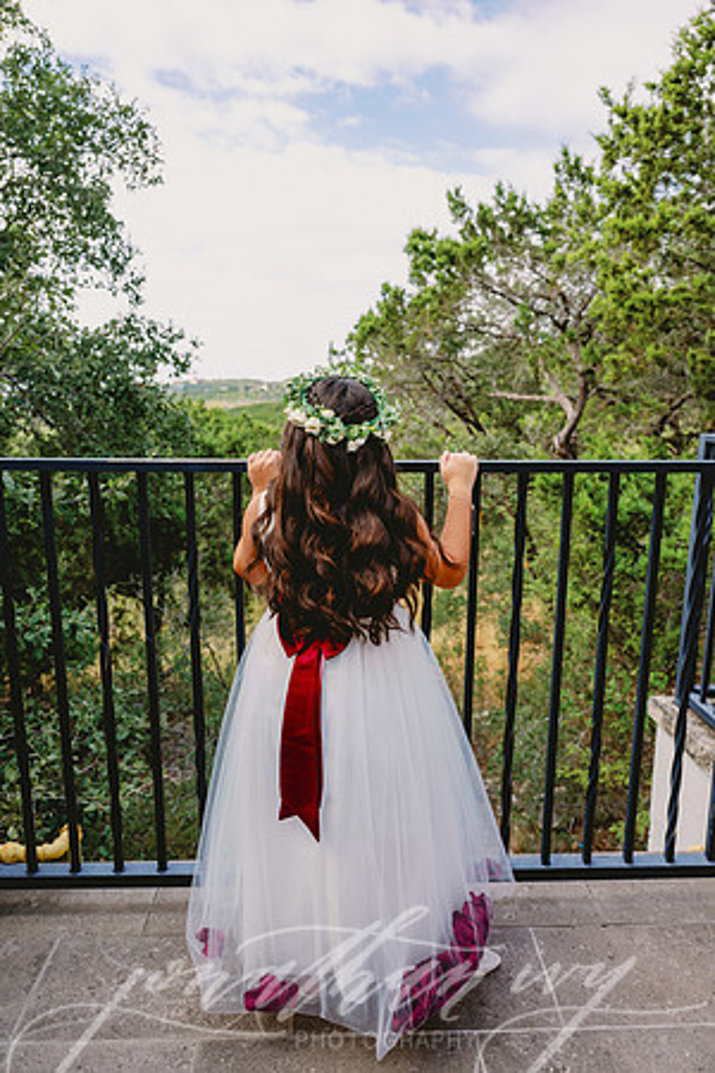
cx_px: 358
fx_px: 715
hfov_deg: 53.1
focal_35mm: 24
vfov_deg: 73.7
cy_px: 536
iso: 100
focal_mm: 24
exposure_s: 1/320
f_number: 3.5
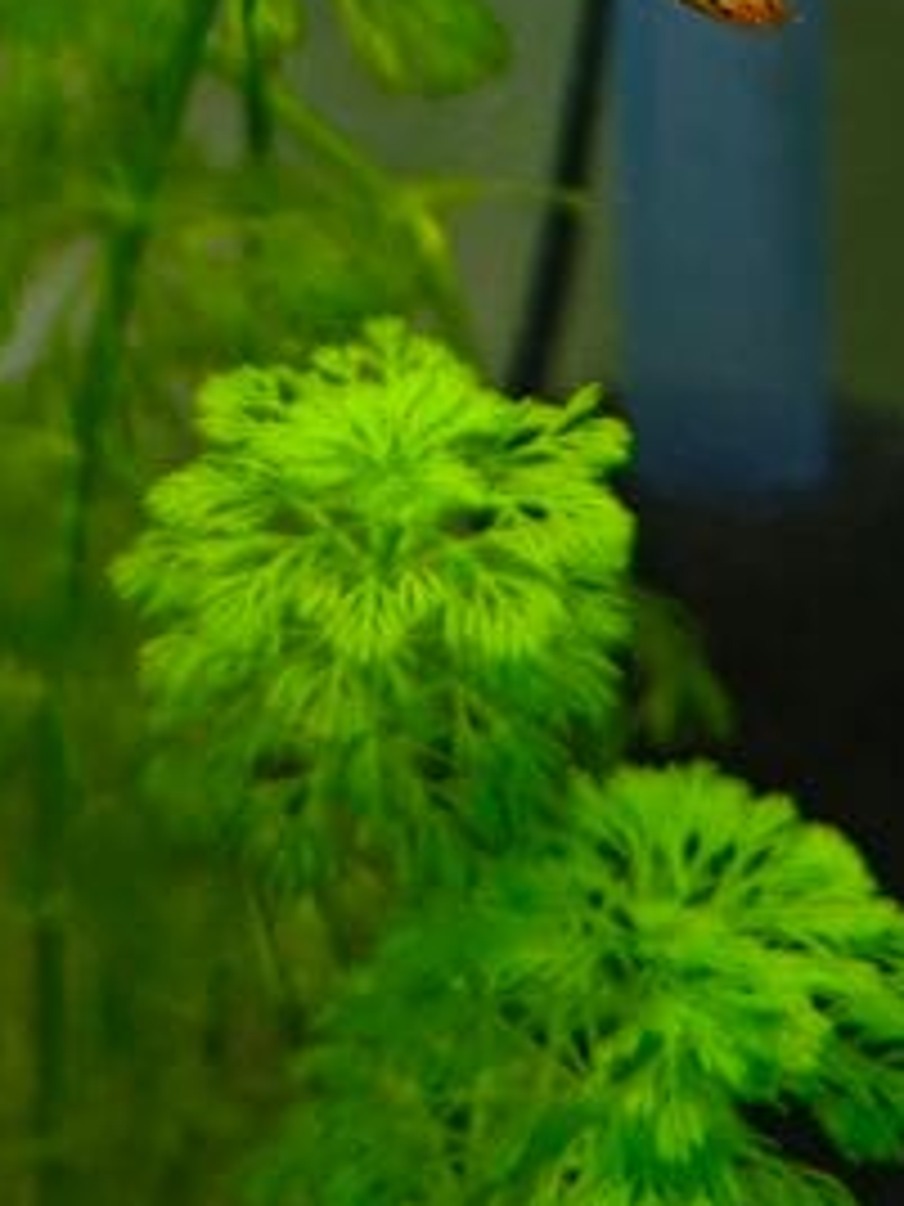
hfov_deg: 22.2
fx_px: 2298
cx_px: 418
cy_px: -248
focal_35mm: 66
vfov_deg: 26.2
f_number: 1.59
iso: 100
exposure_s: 1/50
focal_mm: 4.94
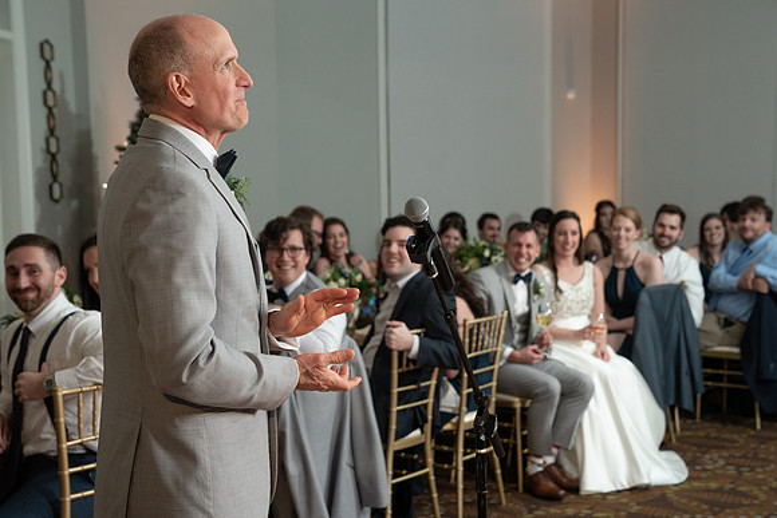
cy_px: 270
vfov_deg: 23.9
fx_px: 1225
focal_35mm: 57
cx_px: 370
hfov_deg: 35.2
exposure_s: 1/200
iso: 2000
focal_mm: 54
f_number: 5
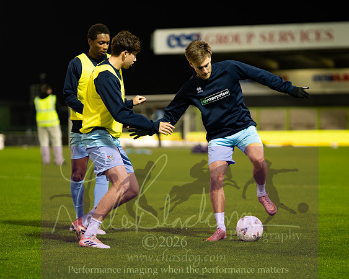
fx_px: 1733
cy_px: 143
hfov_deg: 11.5
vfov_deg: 9.2
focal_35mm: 168
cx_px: 190
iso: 3200
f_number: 1.4
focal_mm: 85
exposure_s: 1/1600
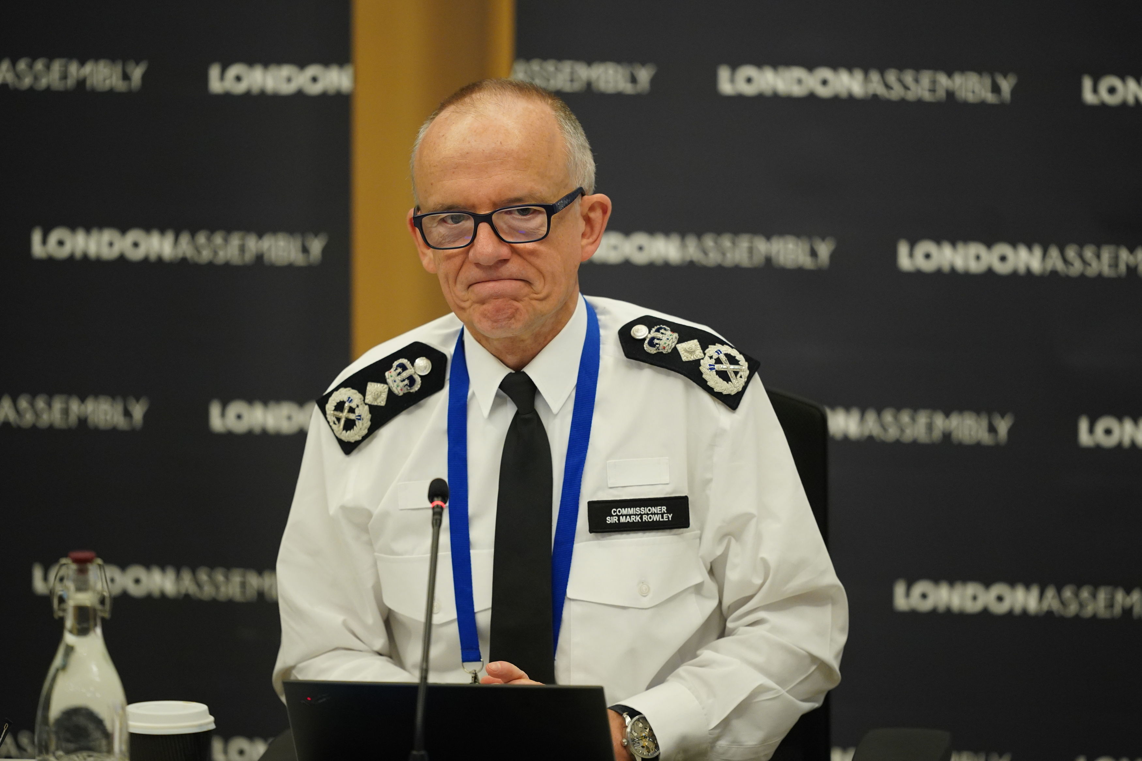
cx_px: 571
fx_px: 12687
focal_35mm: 400
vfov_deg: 3.4
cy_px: 380
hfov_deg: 5.2
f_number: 2.8
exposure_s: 1/250
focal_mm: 400
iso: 3200
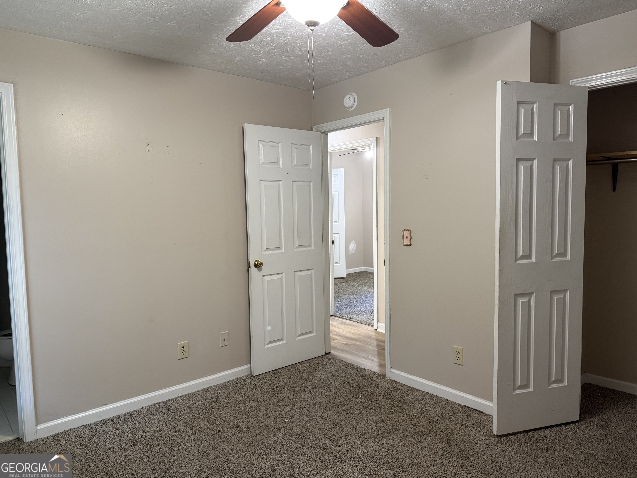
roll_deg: +2.3
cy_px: 239
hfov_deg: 71.6
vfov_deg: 56.8
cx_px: 318
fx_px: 442
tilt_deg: -4.1
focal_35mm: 24
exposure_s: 1/60
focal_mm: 6.76
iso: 400
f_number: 1.78
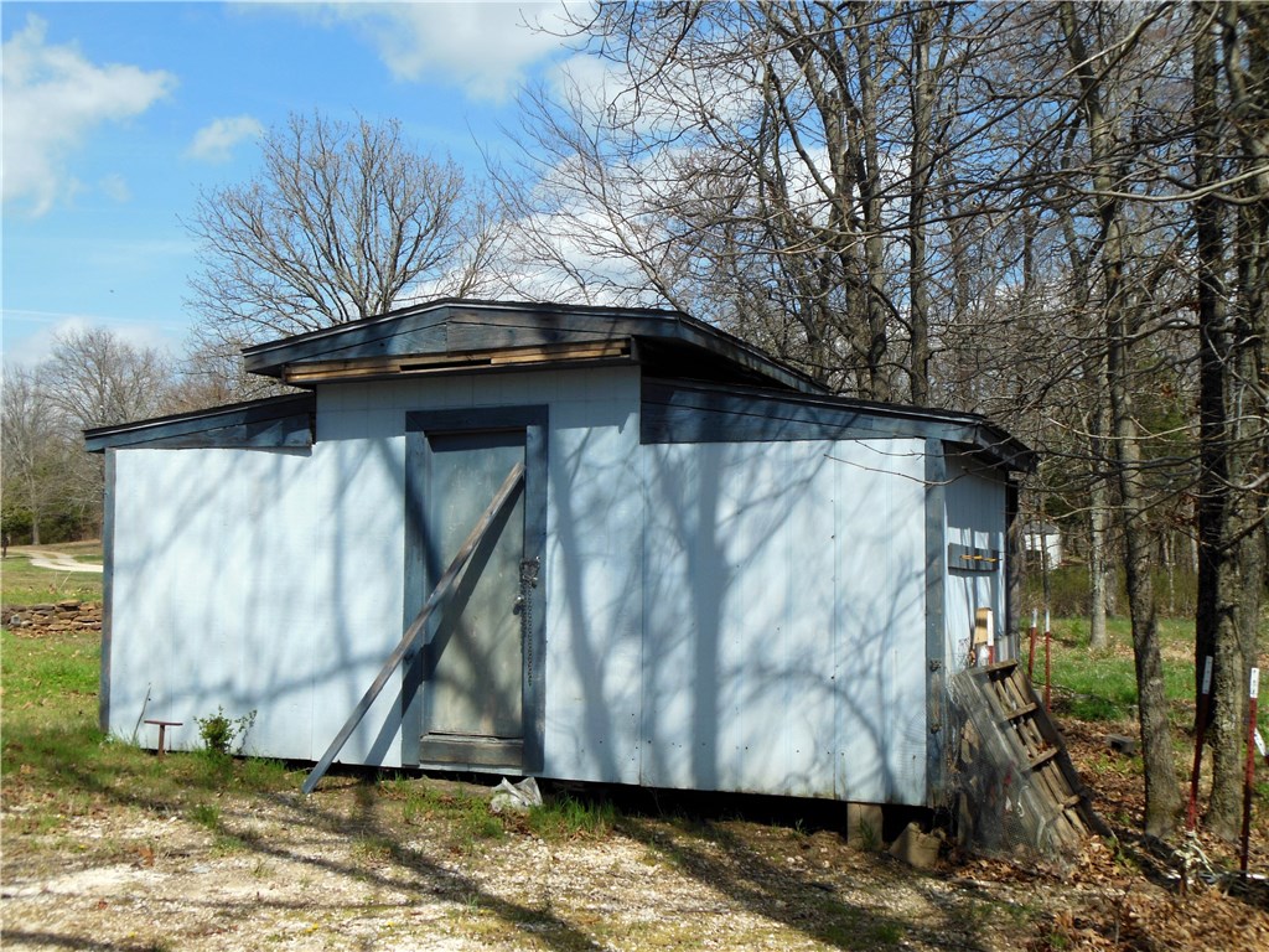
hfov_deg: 49.0
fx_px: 1393
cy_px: 476
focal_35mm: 38
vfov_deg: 37.7
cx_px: 634
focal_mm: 6.8
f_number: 3.6
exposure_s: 1/1250
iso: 125
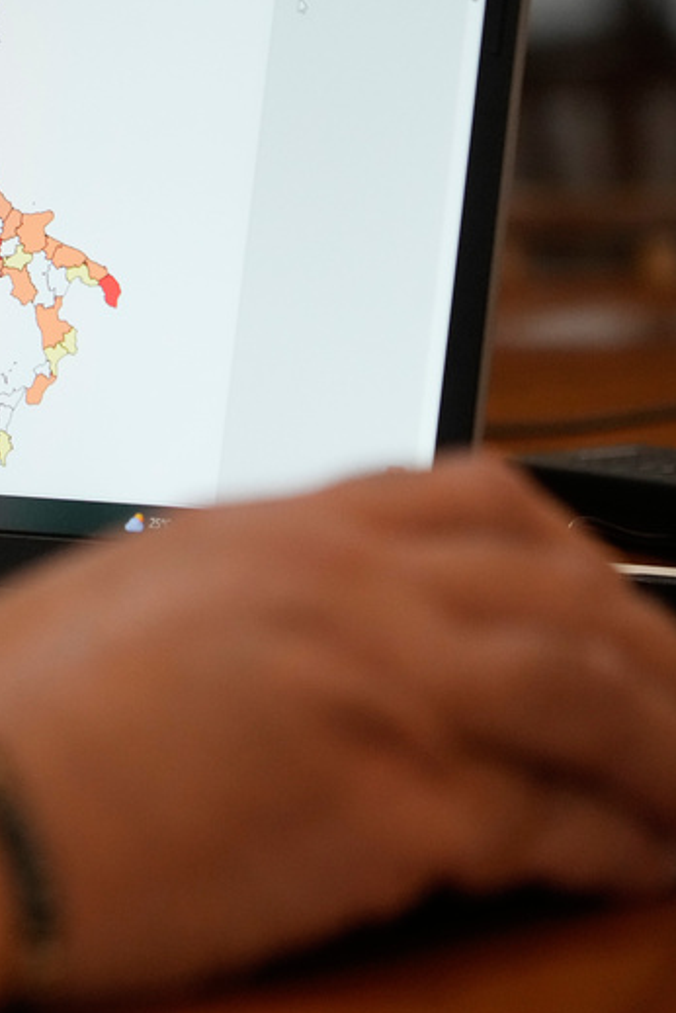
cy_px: 407
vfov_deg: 13.0
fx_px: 4444
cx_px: -260
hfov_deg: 8.5
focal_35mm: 158
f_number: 4
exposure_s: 1/250
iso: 5000
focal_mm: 80
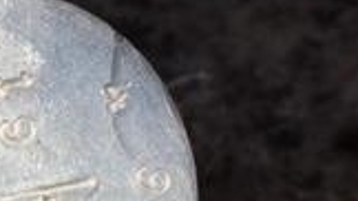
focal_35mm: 125
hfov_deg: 16.4
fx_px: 1186
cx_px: -86
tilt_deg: -77.6
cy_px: 188
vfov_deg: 9.6
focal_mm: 4.15
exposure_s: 1/1304
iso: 25
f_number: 2.2
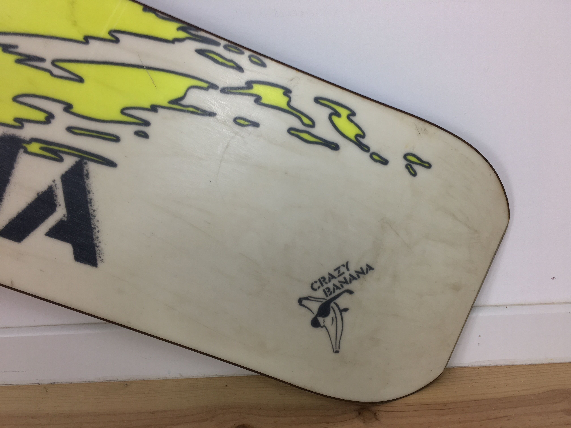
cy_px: 214
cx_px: 286
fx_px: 478
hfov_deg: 61.7
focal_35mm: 29
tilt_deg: -15.5
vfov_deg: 48.2
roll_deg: +2.4
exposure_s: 1/33
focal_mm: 4.15
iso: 32
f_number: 2.2
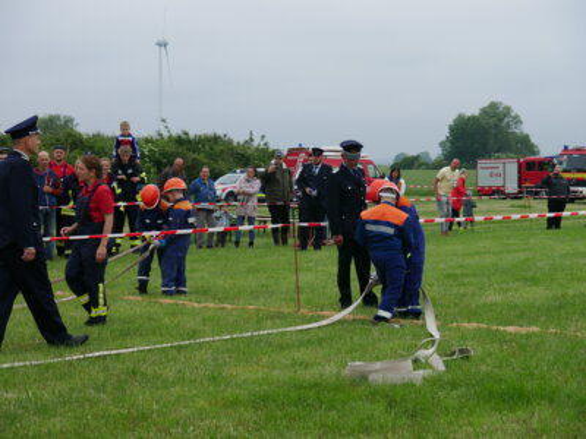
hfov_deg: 23.3
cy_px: 220
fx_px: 1422
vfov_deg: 17.6
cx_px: 293
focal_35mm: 84
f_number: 6.3
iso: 200
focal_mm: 42
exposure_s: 1/250
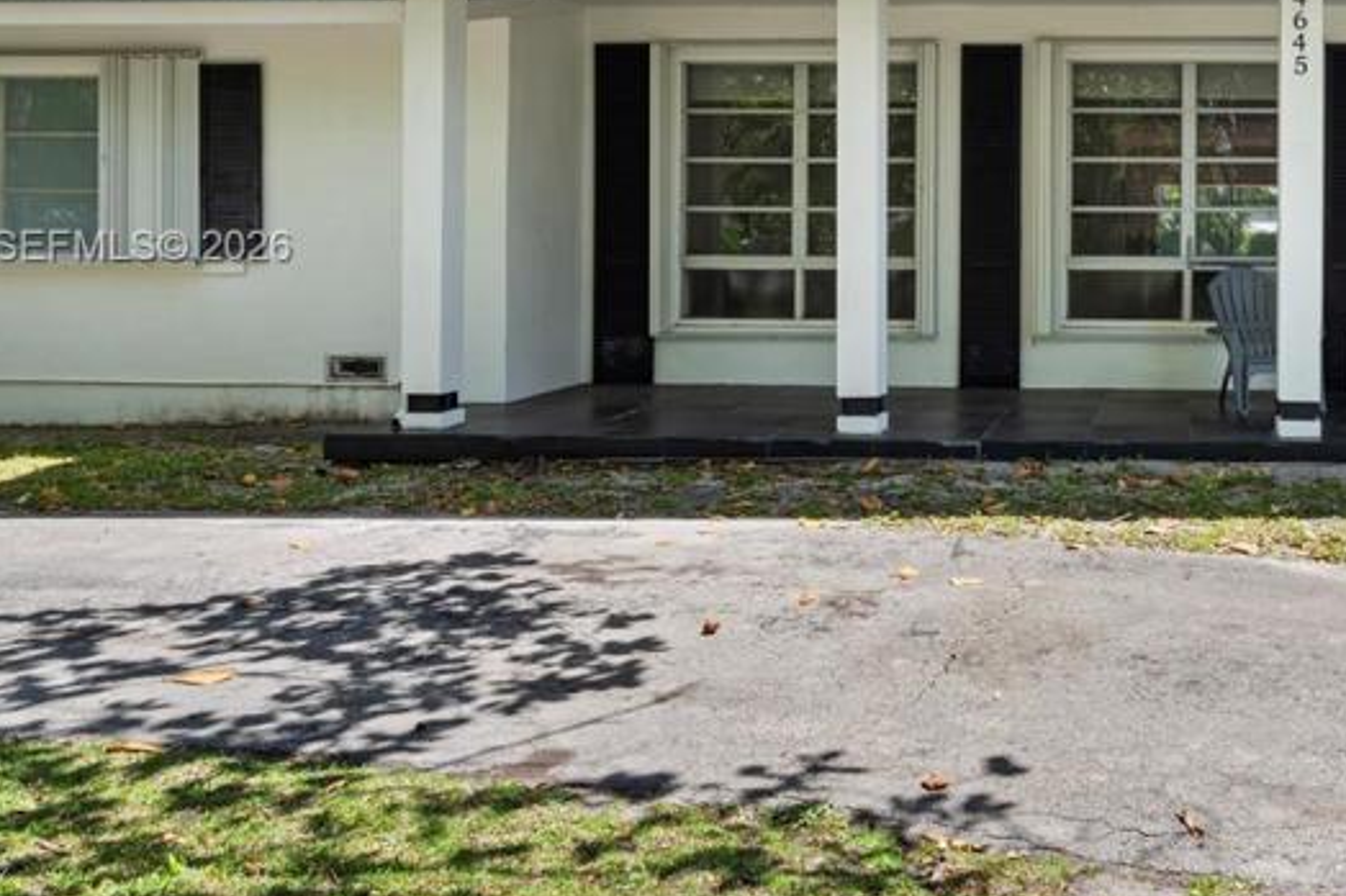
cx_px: 1138
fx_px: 1233
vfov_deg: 39.1
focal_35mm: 33
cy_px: 249
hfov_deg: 52.3
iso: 250
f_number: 9
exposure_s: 1/60
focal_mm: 16
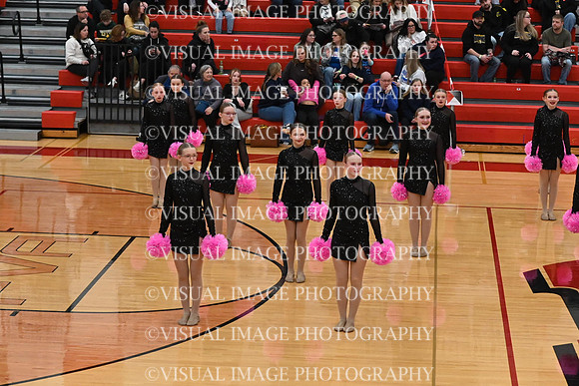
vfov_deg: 13.0
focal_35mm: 105
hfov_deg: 19.5
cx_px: 290
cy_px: 193
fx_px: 1689
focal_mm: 70
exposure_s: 1/400
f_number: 4
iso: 6400
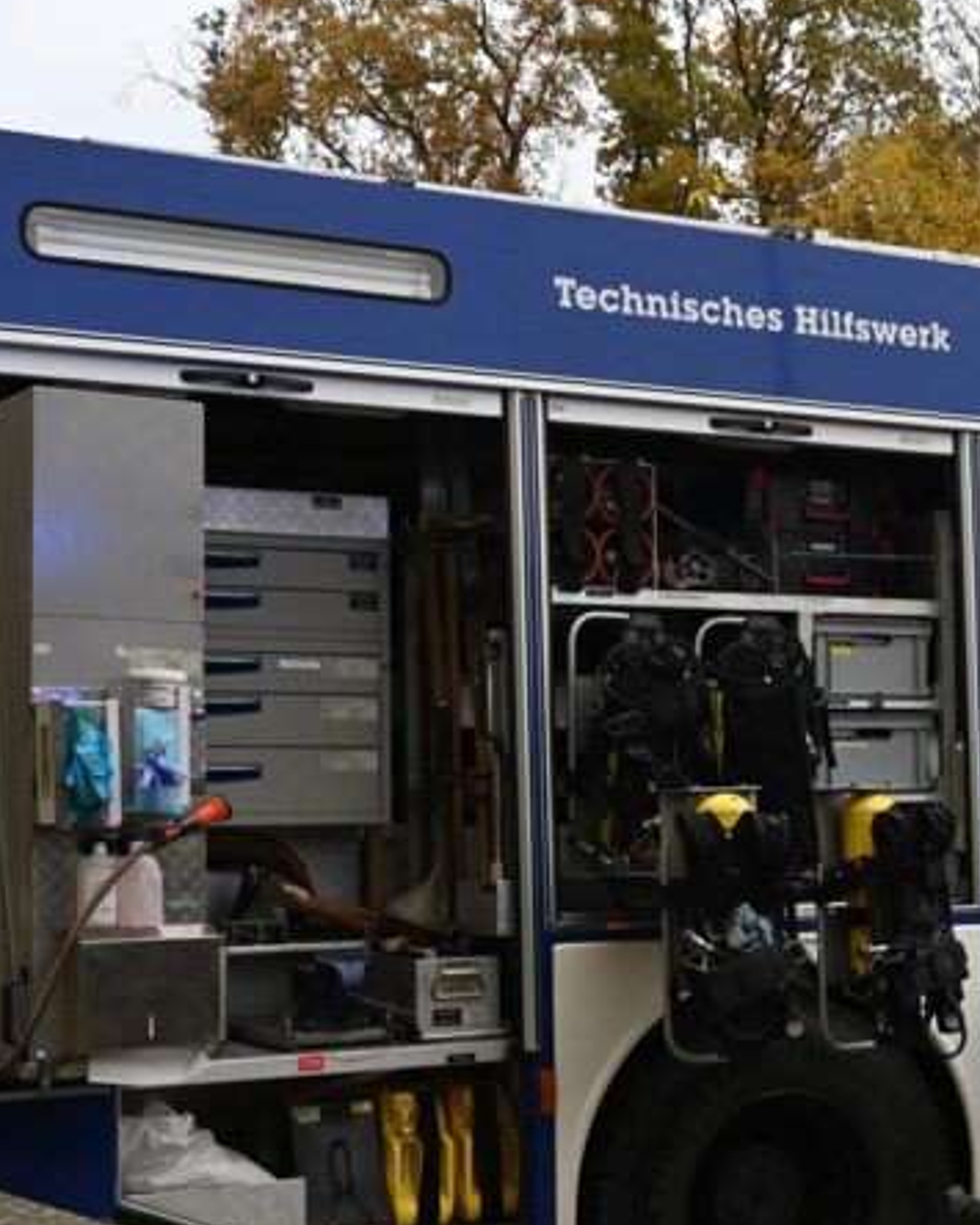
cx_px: 917
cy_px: 768
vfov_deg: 28.4
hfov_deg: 22.3
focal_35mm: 67
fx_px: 2416
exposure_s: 1/100
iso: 100
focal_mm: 20.5
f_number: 5
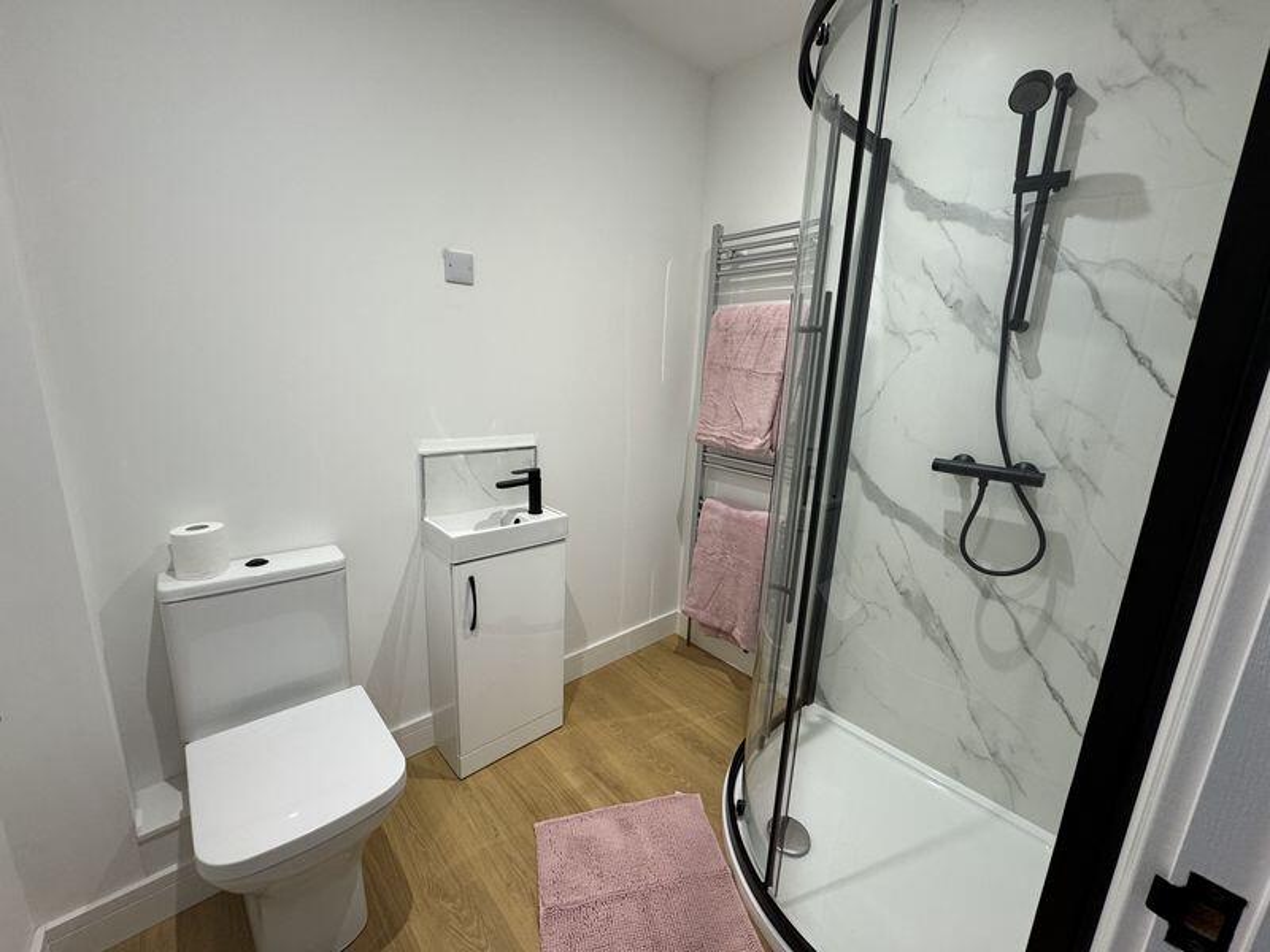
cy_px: 476
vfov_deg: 85.7
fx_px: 514
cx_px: 635
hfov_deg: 102.1
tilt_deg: -12.4
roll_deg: -3.3
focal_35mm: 14
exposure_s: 1/100
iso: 200
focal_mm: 2.22
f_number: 2.2
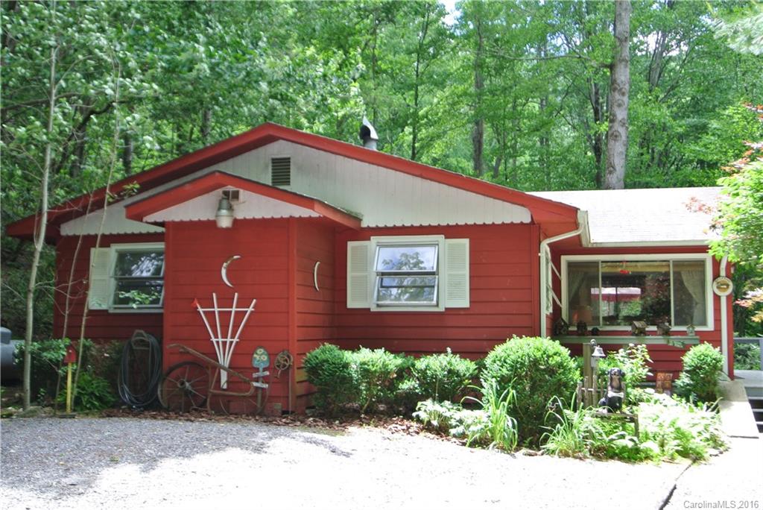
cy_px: 255
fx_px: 891
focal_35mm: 42
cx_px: 382
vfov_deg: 31.9
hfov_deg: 46.4
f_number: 4.2
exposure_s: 1/60
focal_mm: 15.7
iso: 100
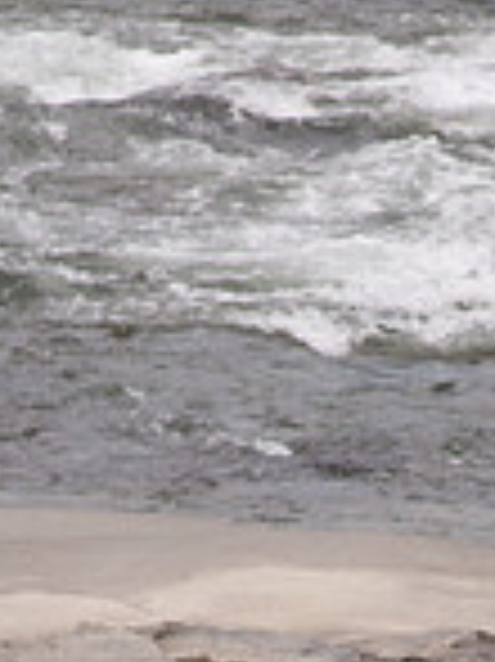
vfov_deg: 2.2
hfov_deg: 1.7
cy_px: 968
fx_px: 16879
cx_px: 421
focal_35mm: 884
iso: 100
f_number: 5.6
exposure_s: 1/400
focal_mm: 200
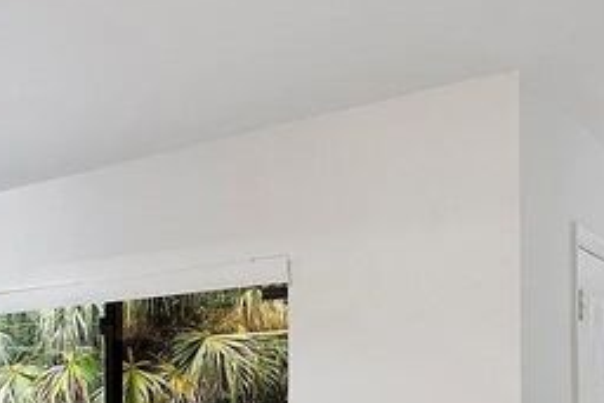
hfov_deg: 34.1
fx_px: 940
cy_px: 416
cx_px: 85
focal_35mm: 56
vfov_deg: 23.1
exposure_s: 1/15
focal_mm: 14
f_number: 9
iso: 320
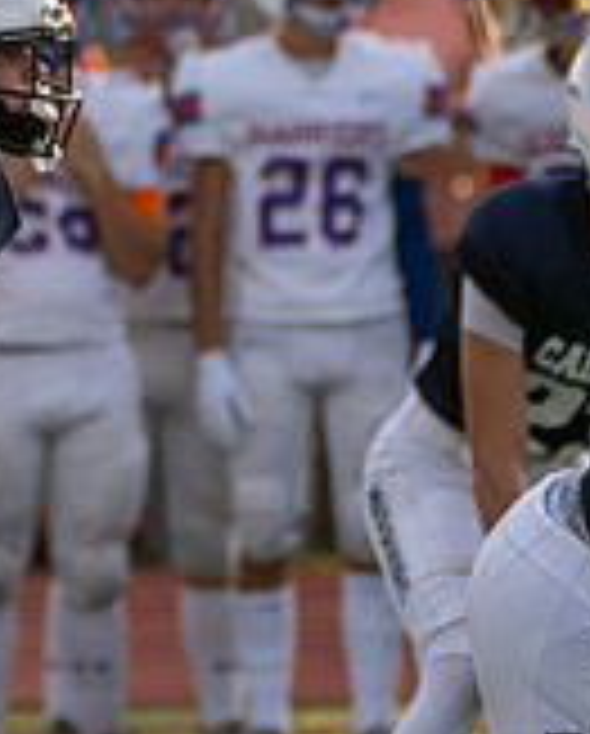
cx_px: -324
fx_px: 30364
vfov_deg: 1.4
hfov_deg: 1.1
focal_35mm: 1395
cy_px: 581
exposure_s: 1/1250
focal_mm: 312
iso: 500
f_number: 5.6
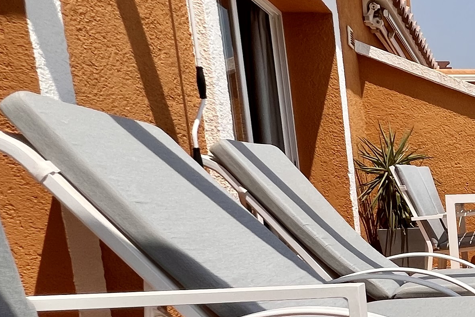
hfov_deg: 30.9
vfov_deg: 27.7
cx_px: 649
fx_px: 607
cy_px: 310
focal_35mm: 46
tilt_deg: -9.5
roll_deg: +2.4
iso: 32
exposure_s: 1/3311
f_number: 1.8
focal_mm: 1.57
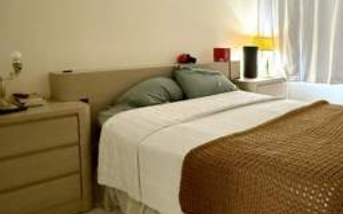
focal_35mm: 37
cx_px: 235
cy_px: 82
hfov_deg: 51.6
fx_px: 345
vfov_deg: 34.2
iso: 640
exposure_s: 1/60
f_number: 2.2
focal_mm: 2.22
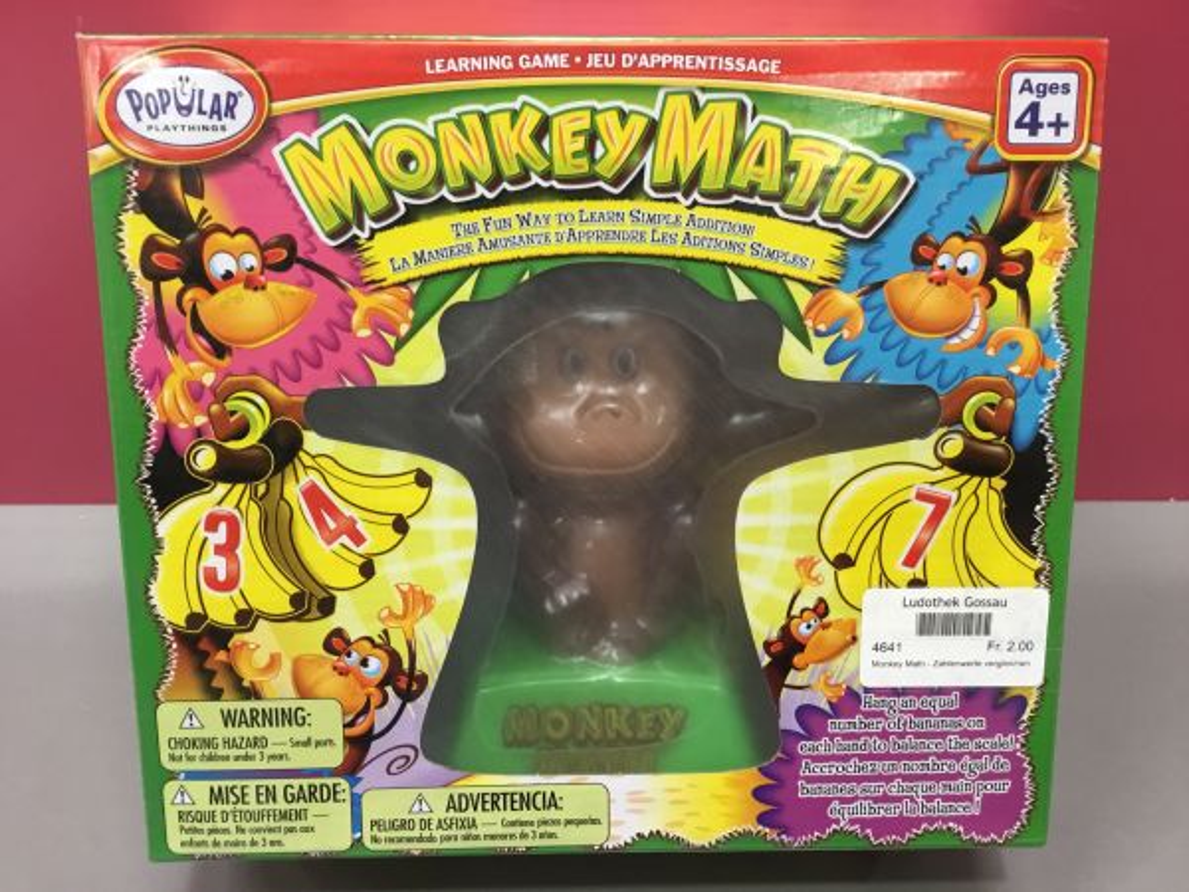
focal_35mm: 31
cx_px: 594
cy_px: 446
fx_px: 1065
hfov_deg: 58.4
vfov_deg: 45.4
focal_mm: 3.3
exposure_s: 1/33
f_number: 2.4
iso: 100
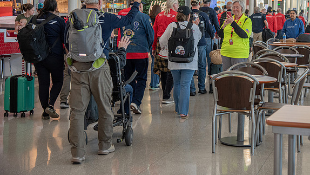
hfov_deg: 27.4
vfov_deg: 15.6
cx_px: 194
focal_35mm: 77
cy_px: 47
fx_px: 633
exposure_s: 1/125
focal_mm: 58
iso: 1000
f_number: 4
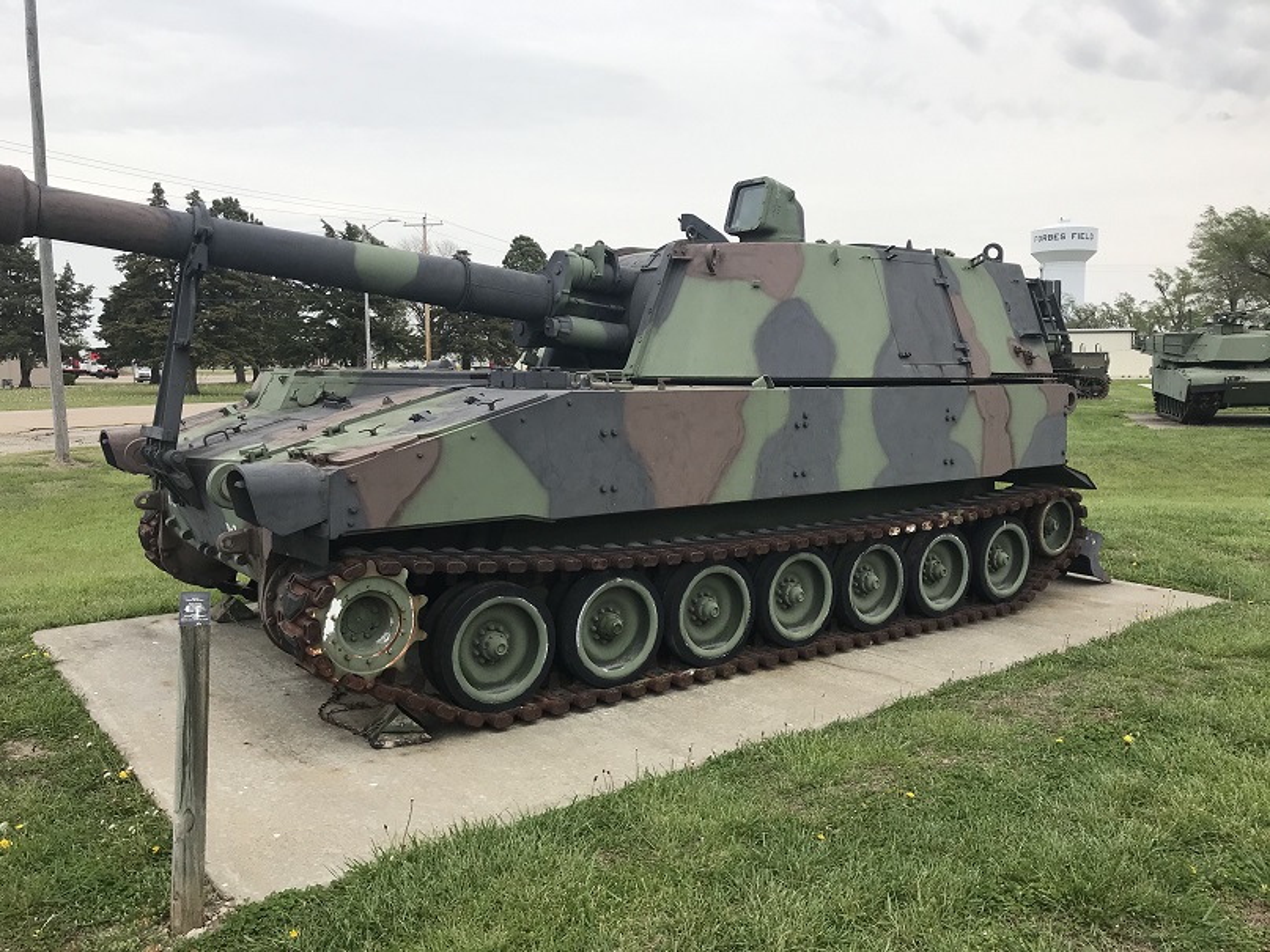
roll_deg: -0.7
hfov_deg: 63.5
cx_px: 635
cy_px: 476
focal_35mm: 28
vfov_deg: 49.7
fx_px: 1027
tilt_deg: -7.3
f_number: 1.8
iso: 20
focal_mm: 3.99
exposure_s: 1/1953
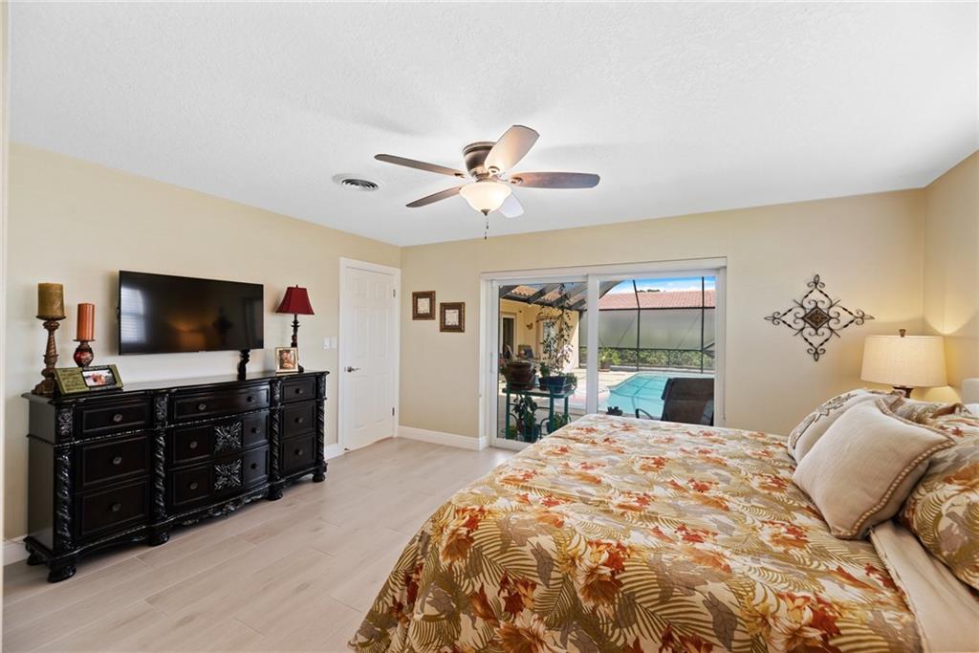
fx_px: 381
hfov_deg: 104.2
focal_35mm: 14
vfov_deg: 81.2
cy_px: 326
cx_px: 490
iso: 160
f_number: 7.1
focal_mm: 14
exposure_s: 1/4
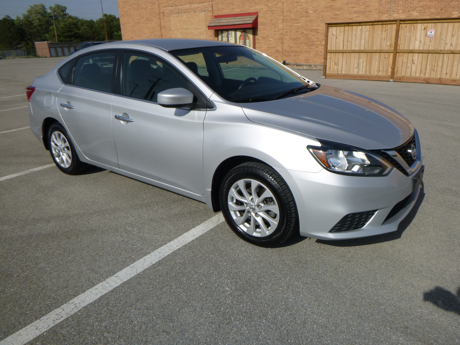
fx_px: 332
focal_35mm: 25
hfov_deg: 69.4
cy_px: 172
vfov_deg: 54.9
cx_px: 230
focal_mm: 4.5
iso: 100
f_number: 3.9
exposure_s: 1/1000
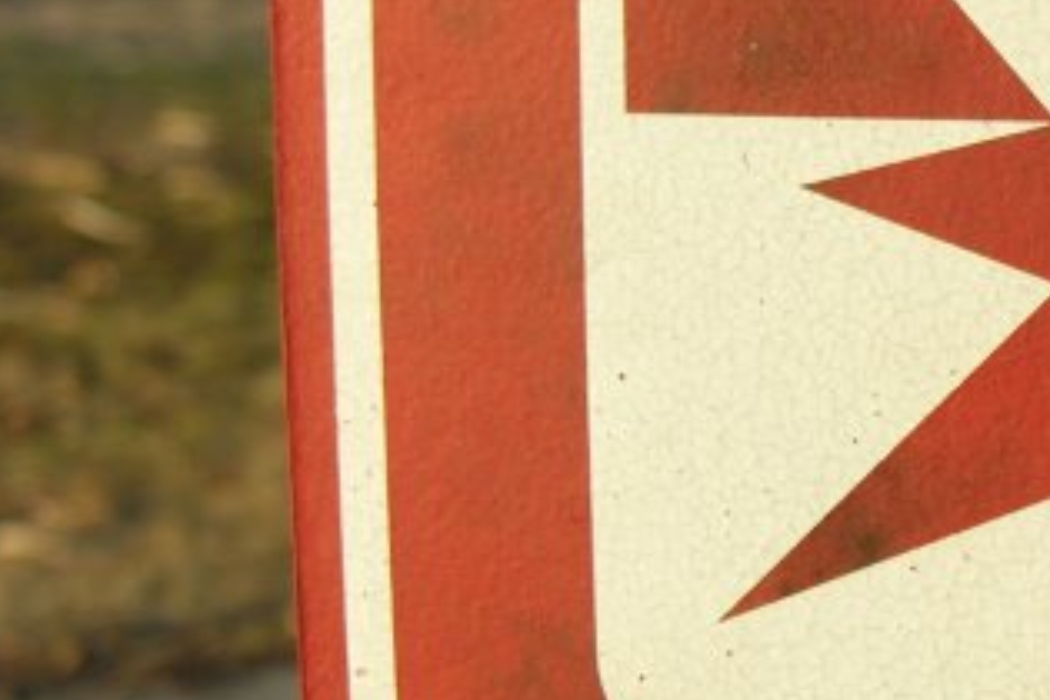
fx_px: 4550
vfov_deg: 8.8
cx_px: 1293
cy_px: 140
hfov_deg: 12.8
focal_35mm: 156
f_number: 3.6
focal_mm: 15
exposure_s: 1/298
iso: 50
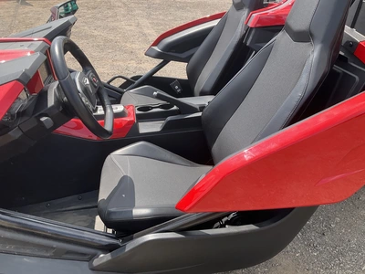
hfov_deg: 61.7
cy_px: 137
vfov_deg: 48.2
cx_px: 182
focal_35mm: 29
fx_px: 306
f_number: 1.8
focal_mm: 3
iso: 25
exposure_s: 1/642
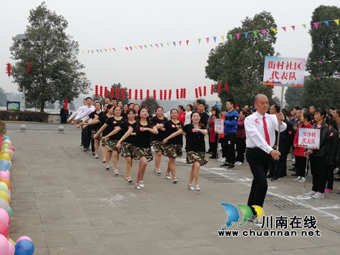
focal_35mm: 46
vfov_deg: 31.5
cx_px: 170
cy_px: 128
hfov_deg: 41.2
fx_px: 452
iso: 50
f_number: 2.2
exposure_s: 1/172
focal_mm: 3.84
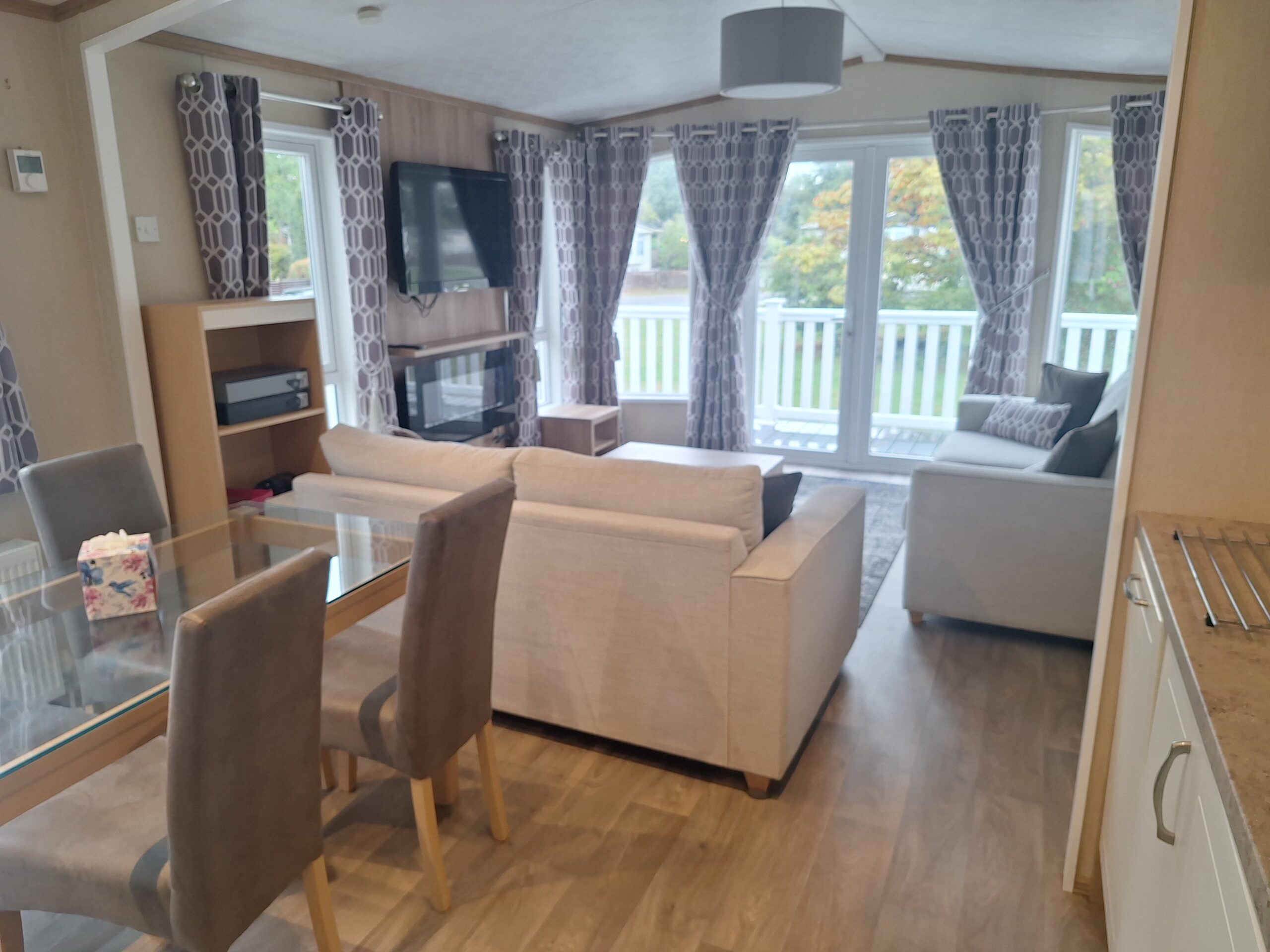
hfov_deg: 73.9
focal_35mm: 23
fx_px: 844
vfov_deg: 58.9
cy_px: 476
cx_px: 635
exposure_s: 1/100
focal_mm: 5.54
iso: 40
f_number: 1.8
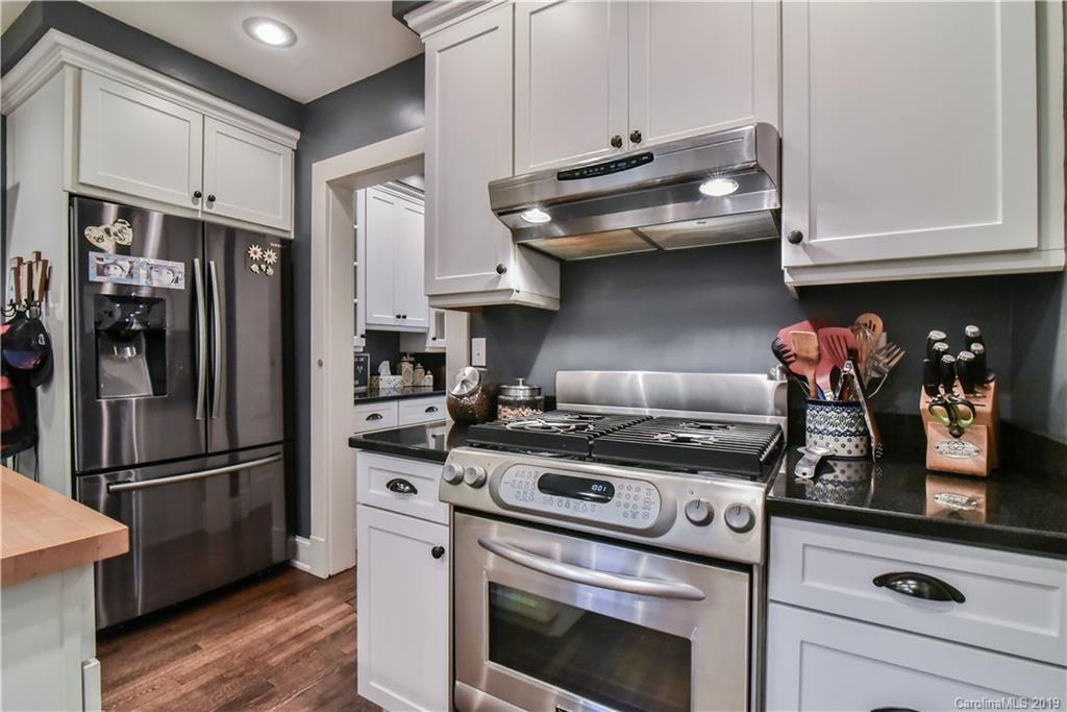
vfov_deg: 73.8
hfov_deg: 96.7
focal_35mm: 16
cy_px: 356
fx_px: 474
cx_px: 534
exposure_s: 1/100
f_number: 10
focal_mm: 16
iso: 4000
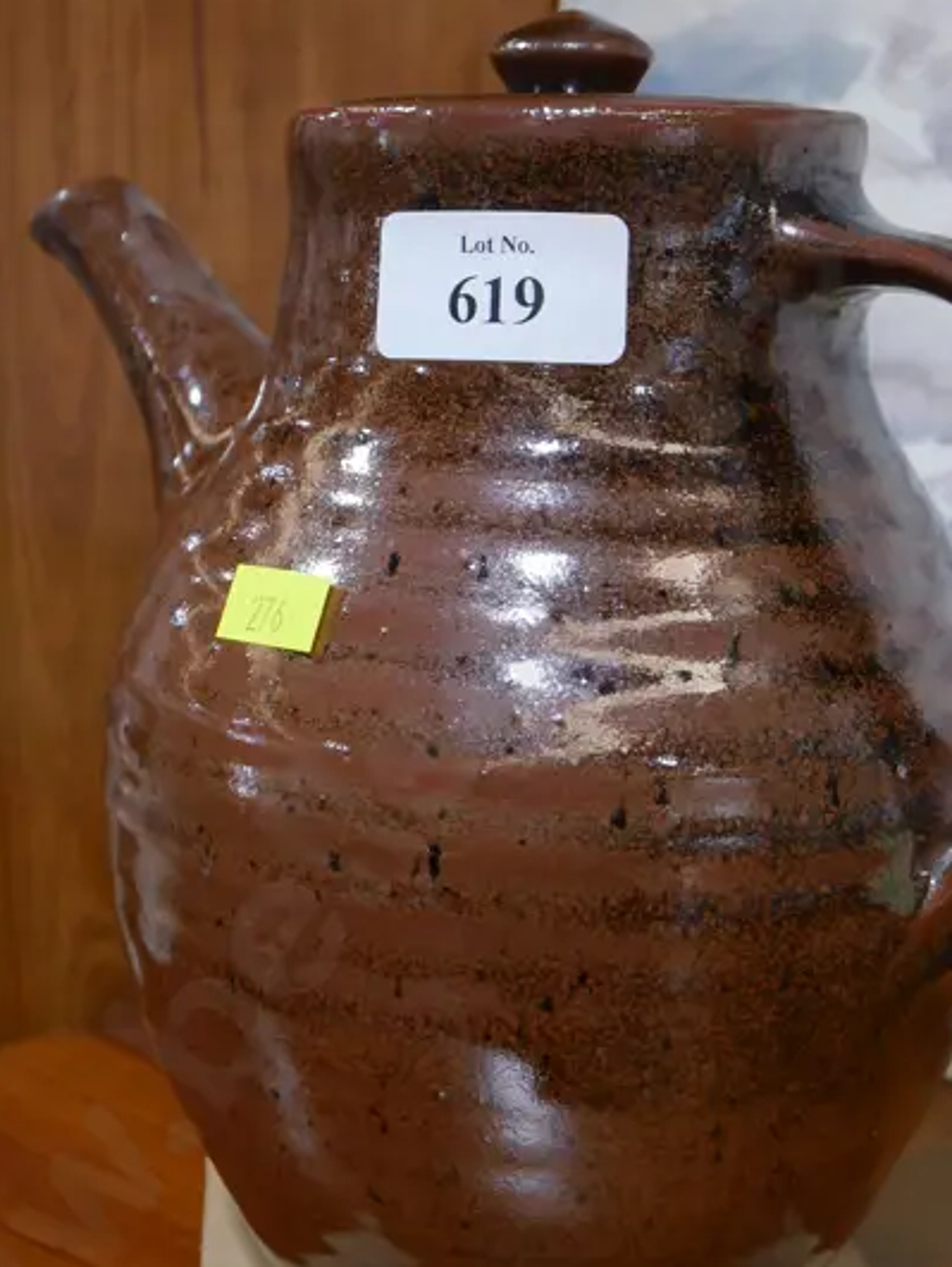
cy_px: 556
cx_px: 571
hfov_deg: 27.0
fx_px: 1978
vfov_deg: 35.5
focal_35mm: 54
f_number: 3.5
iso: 400
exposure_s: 1/60
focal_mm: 14
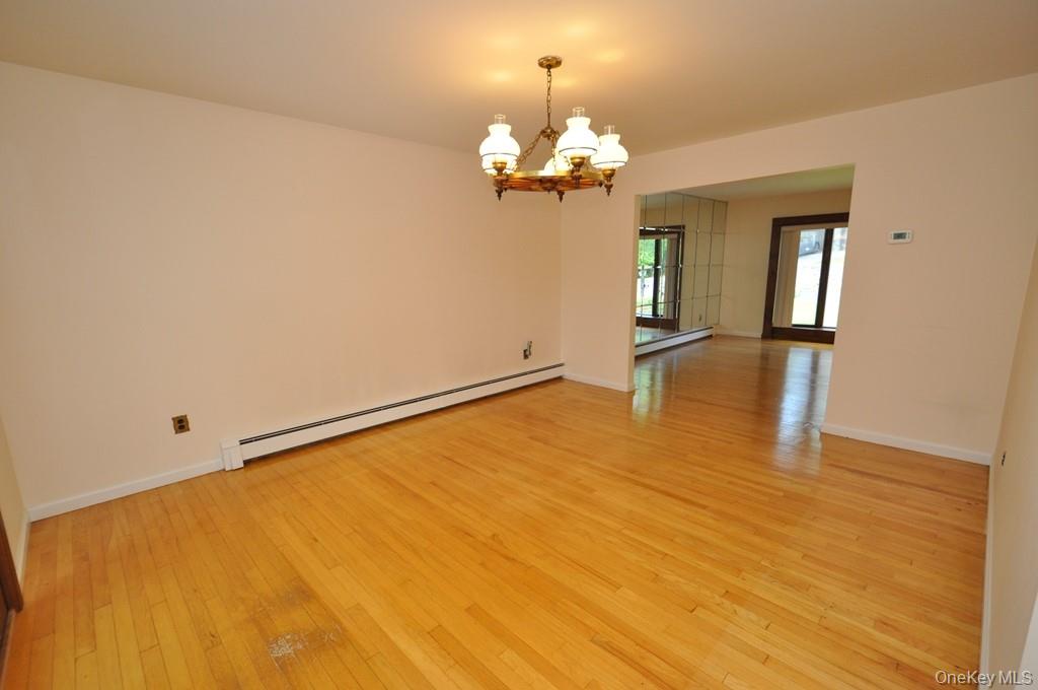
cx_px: 519
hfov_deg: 100.5
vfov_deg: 77.2
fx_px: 432
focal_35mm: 15
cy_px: 345
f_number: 4
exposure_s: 1/60
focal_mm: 10
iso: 640
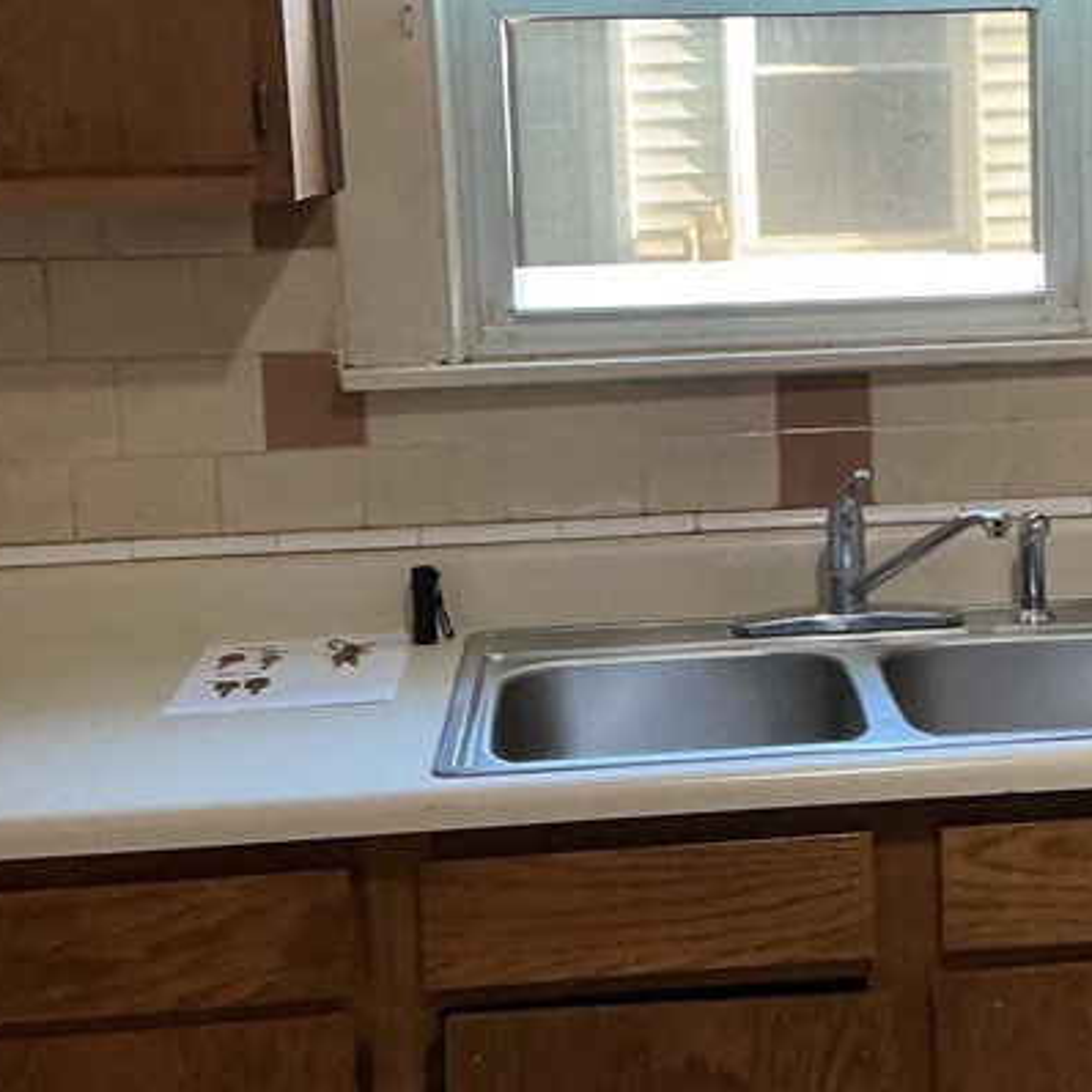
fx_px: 2356
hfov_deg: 25.6
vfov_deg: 26.0
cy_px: 392
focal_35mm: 66
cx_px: 881
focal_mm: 3
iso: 200
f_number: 1.8
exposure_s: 1/40
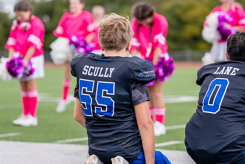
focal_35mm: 146
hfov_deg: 14.1
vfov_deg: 9.4
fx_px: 992
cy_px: 65
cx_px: 124
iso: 320
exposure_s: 1/1600
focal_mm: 118
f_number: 2.8
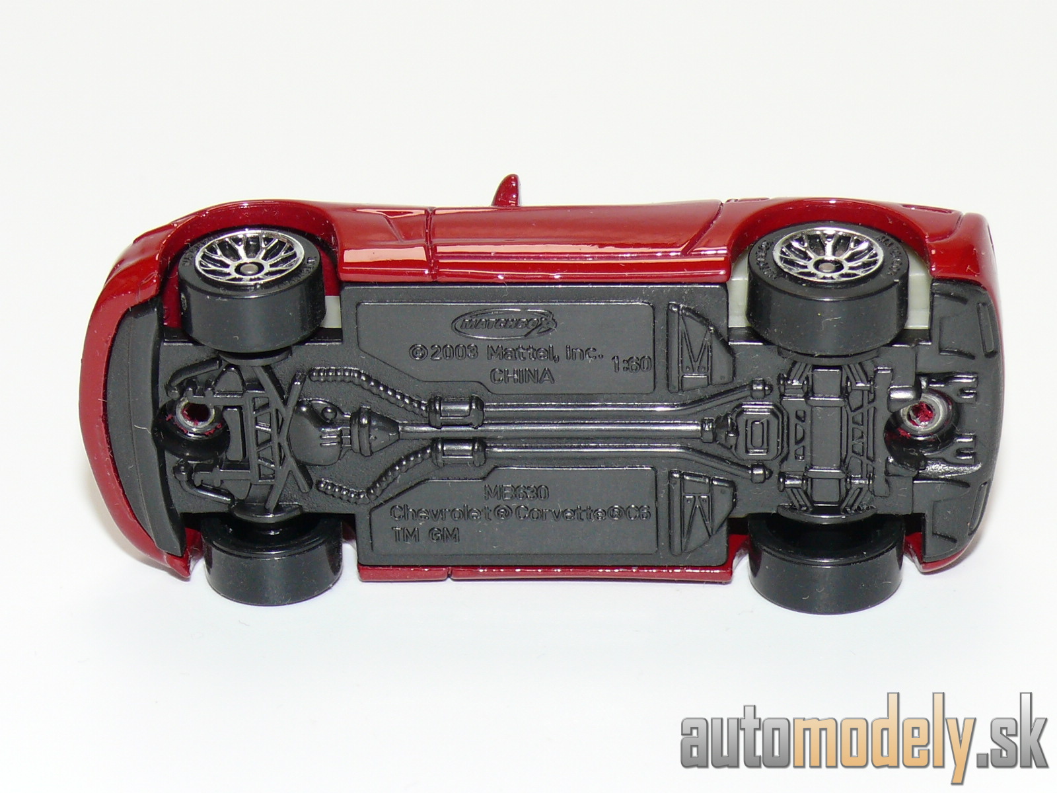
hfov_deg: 17.0
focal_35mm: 116
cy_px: 396
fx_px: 3542
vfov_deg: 12.8
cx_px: 528
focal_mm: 14.3
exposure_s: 1/30
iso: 100
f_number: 4
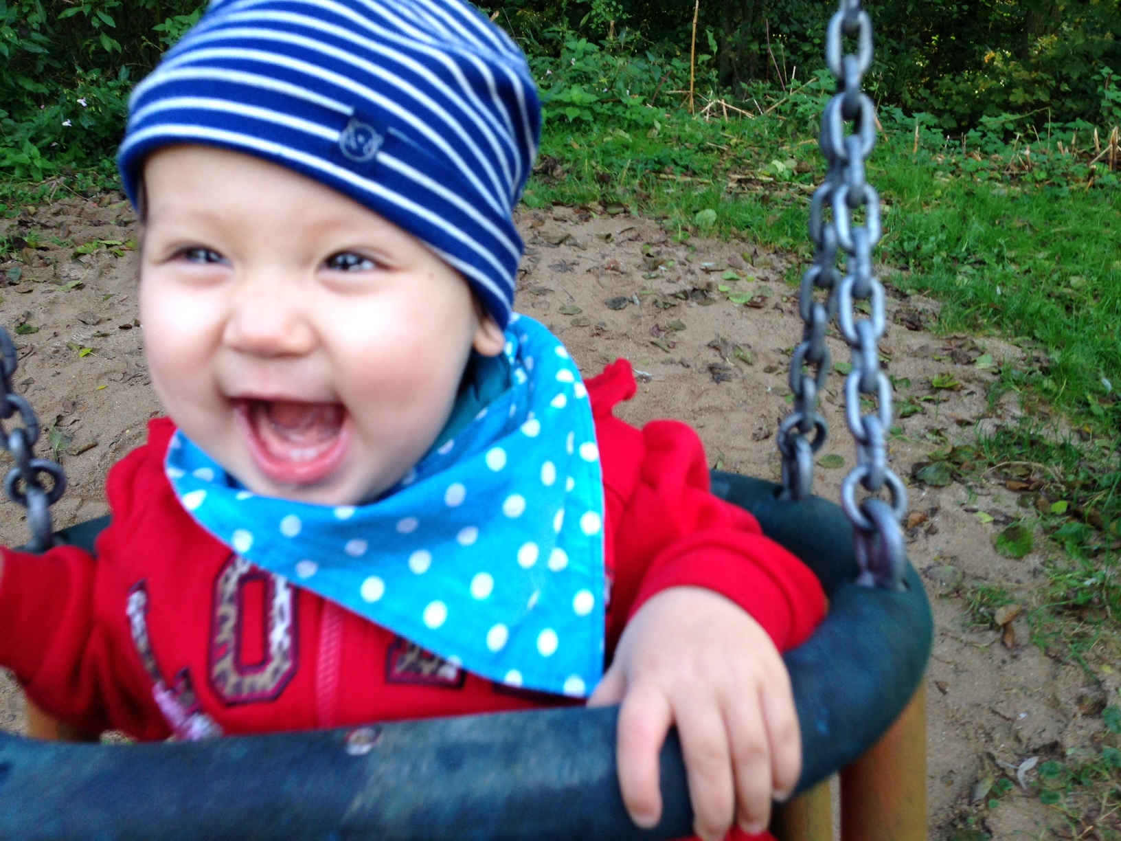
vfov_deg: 42.9
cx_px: 560
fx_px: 1069
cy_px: 420
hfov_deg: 55.4
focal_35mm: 33
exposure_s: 1/120
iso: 80
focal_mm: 4.12
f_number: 2.4
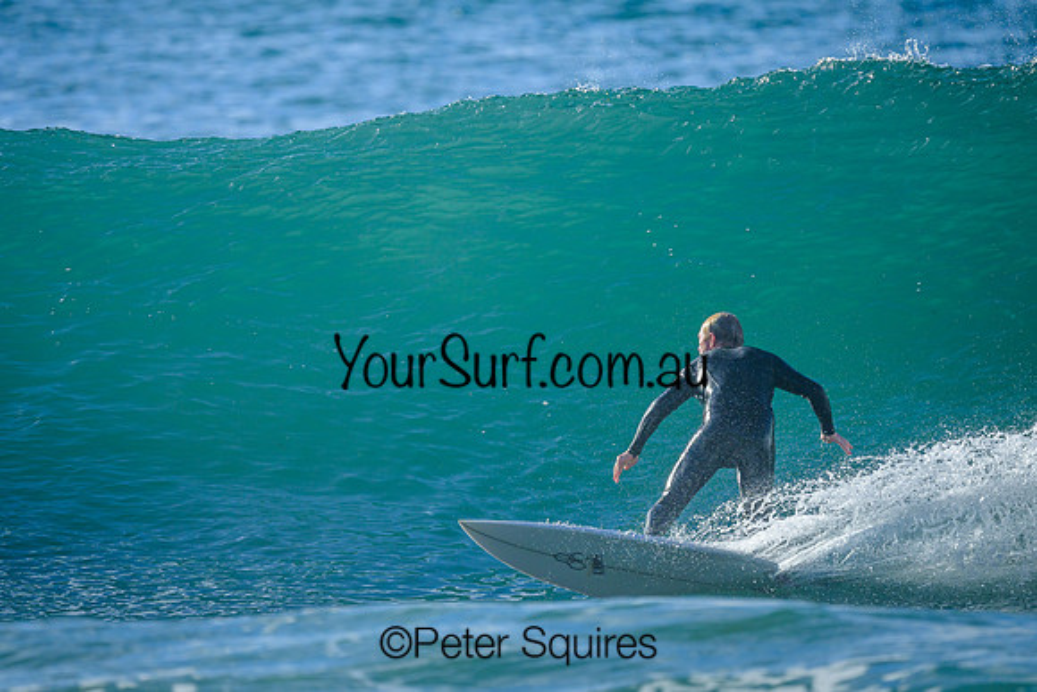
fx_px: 31688
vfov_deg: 1.3
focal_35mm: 1100
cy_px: 272
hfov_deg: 1.9
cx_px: 555
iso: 250
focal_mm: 800
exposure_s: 1/2000
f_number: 6.3
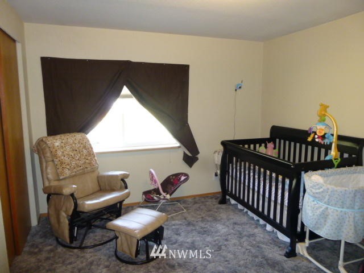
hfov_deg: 69.4
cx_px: 182
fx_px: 263
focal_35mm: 25
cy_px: 136
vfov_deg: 54.9
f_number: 3.1
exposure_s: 1/60
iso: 500
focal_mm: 4.5
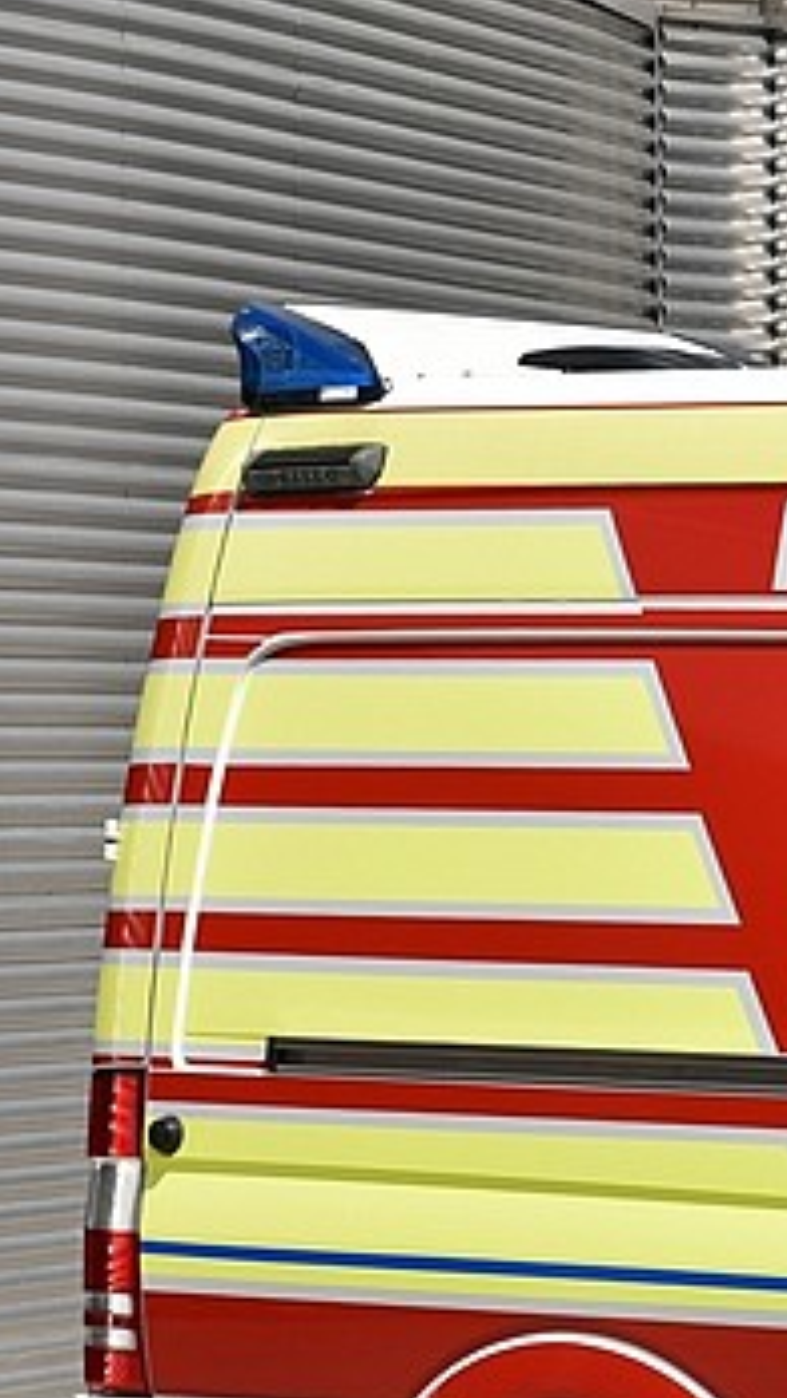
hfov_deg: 5.2
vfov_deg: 9.4
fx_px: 8524
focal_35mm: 230
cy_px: 1077
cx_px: 1698
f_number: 10
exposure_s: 1/400
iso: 200
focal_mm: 85
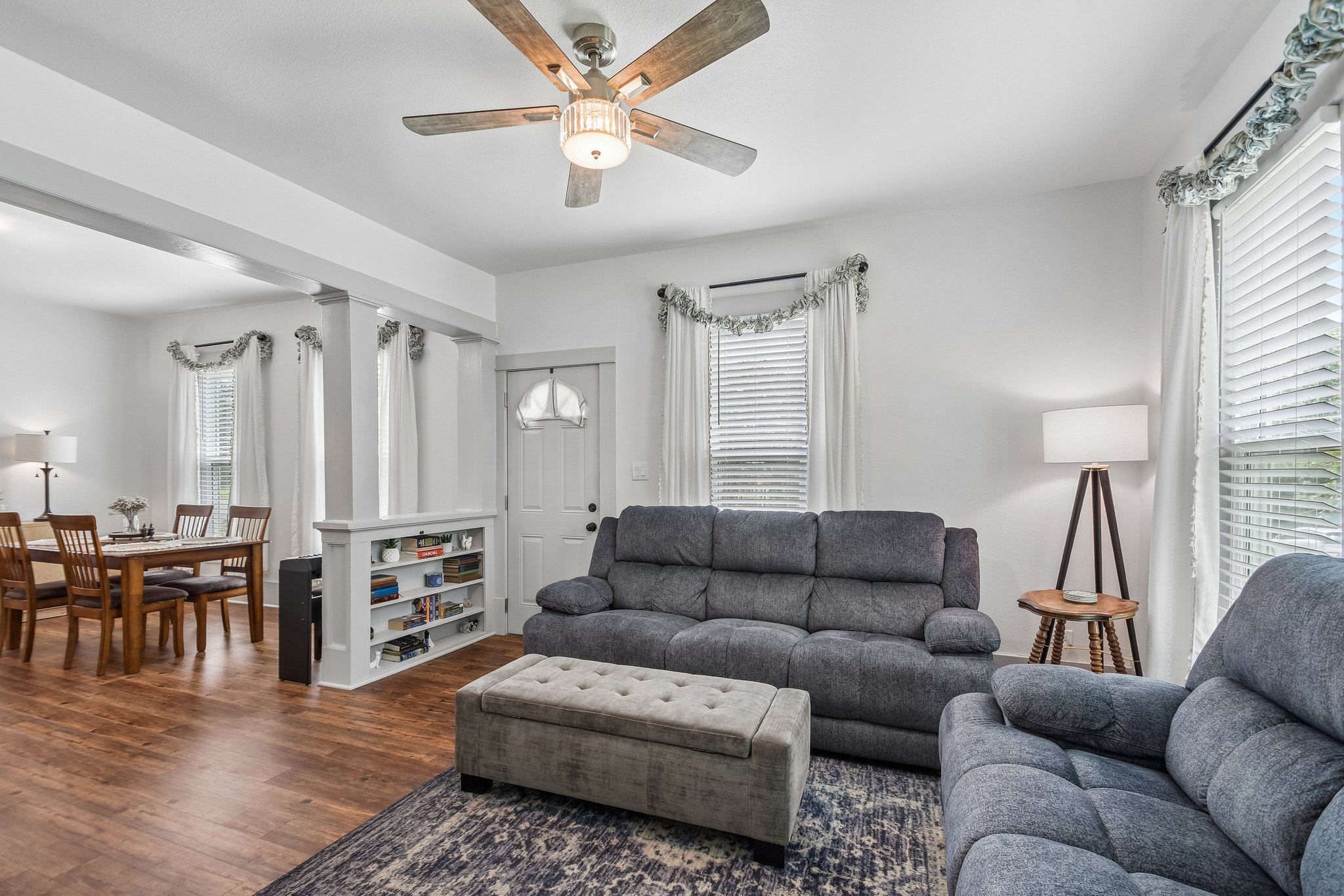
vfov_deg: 77.3
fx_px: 560
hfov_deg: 100.4
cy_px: 448
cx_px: 672
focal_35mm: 15
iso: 400
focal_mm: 10
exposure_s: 1/8
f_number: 8
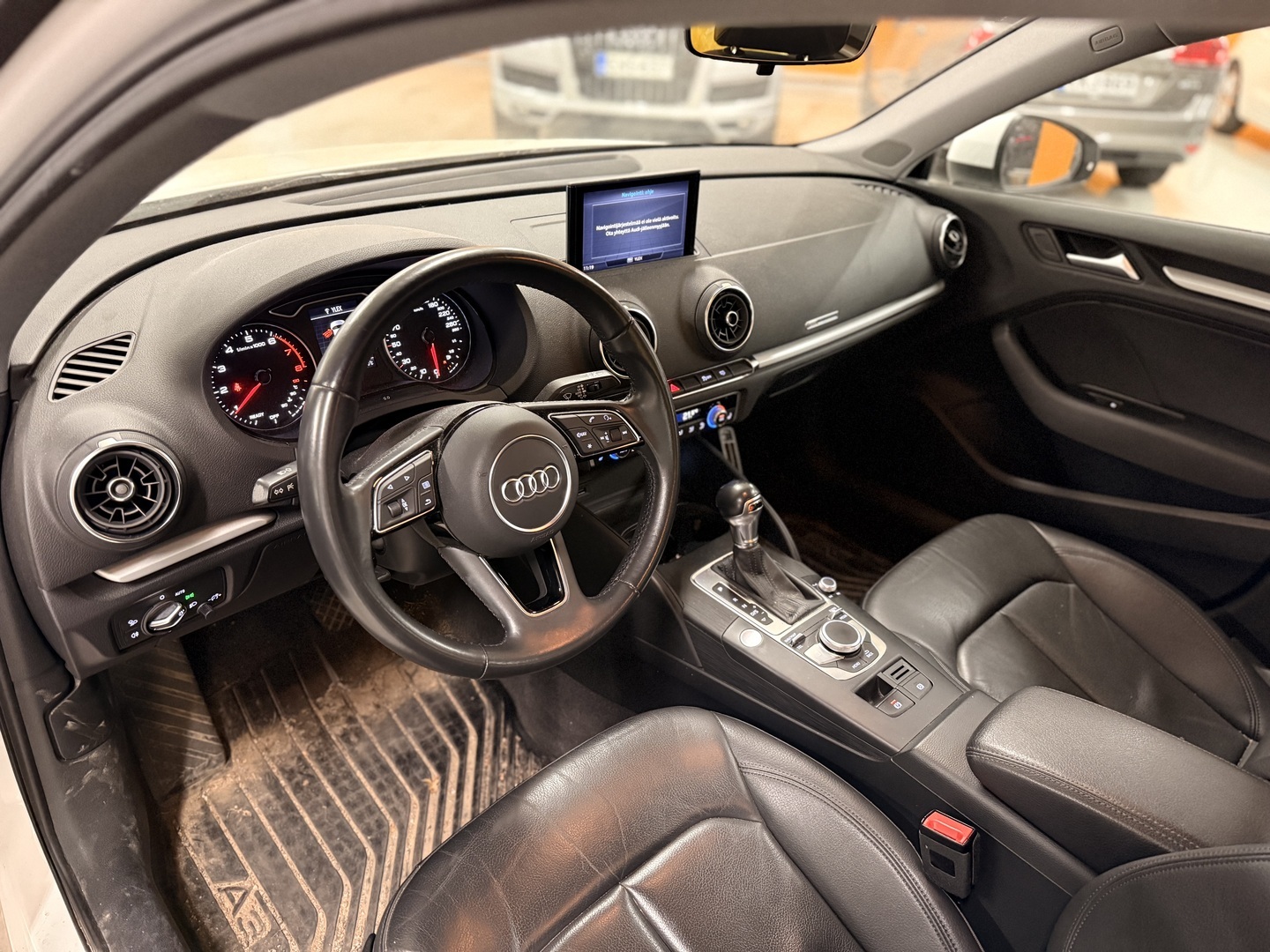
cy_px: 476
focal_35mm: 24
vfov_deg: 56.8
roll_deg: -2.8
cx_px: 635
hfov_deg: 71.6
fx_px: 881
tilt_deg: -30.4
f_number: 1.78
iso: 1000
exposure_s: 1/33
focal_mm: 6.76
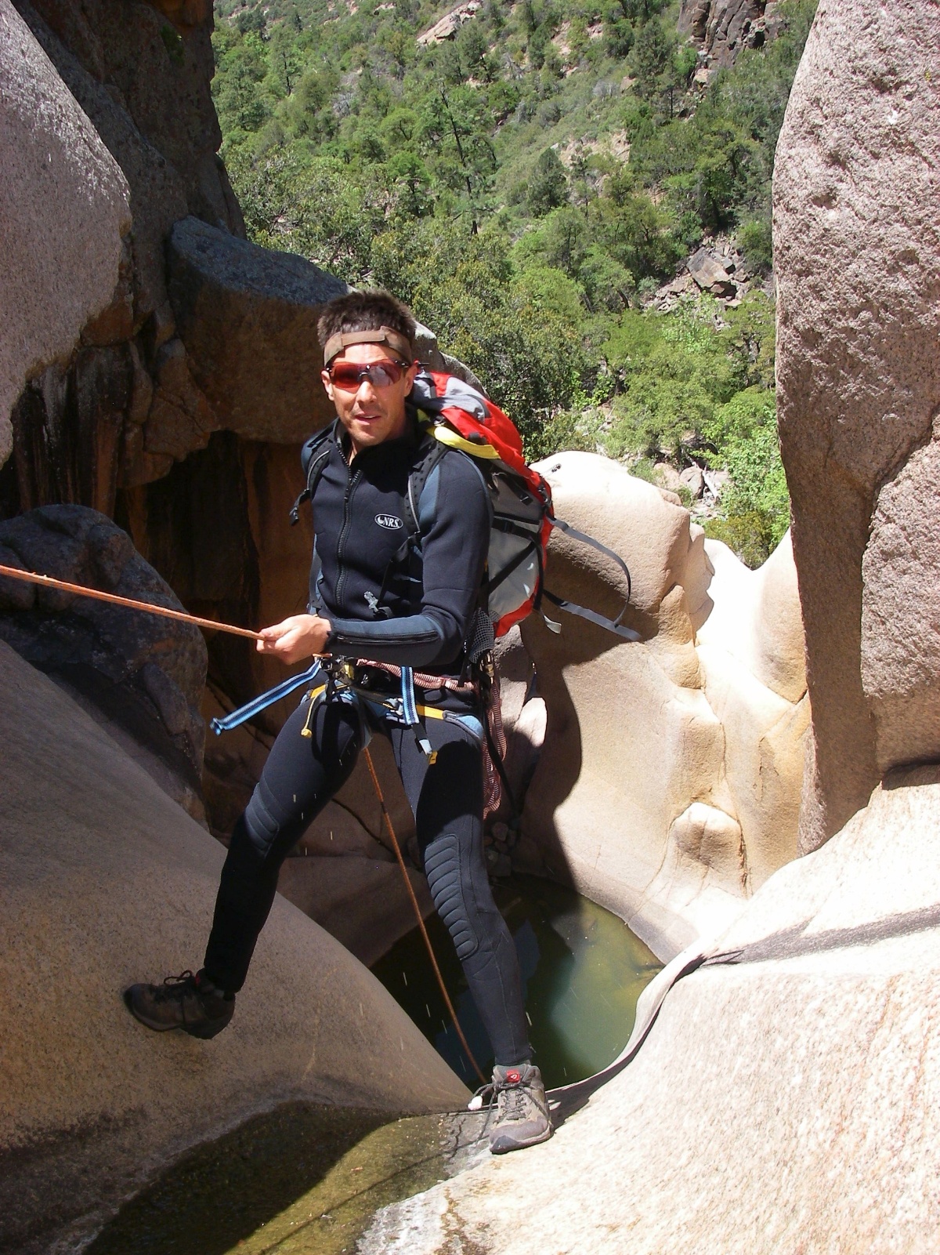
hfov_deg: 37.7
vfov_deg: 49.0
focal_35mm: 38
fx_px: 1376
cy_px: 628
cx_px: 470
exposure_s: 1/125
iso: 64
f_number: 6.6
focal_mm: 6.3
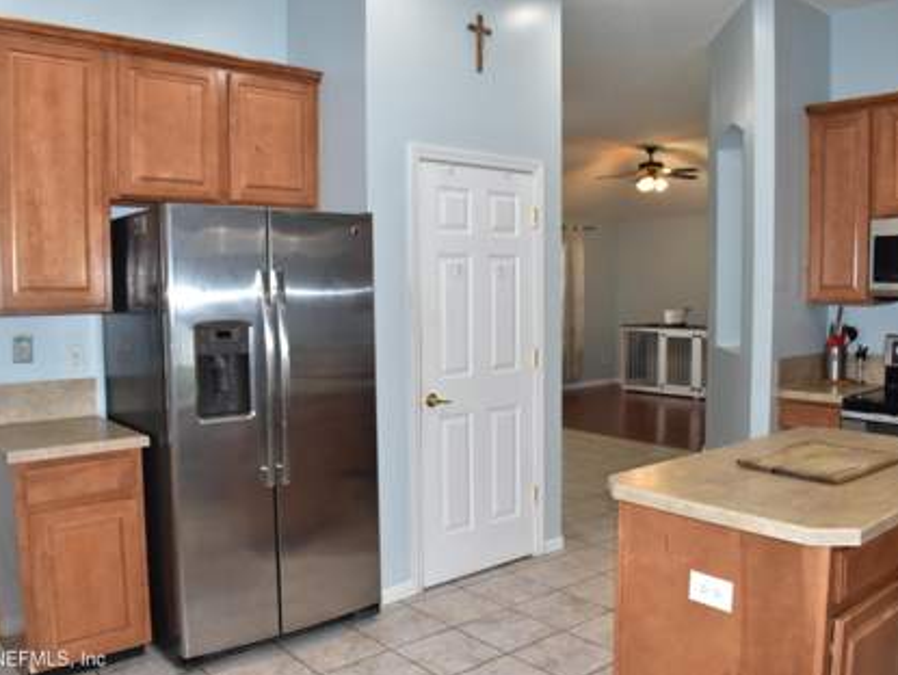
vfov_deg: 46.9
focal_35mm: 30
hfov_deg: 59.9
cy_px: 344
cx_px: 446
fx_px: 779
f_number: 6.3
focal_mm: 18
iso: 1000
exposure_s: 1/60
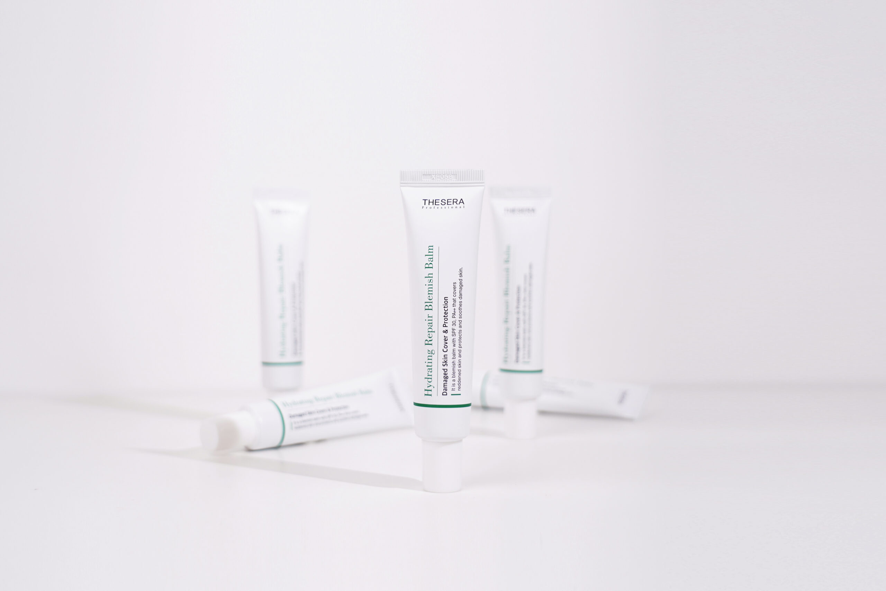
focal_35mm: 41
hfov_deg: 47.4
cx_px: 443
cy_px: 296
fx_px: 1009
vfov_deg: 32.6
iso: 200
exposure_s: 1/320
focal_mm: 41
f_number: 4
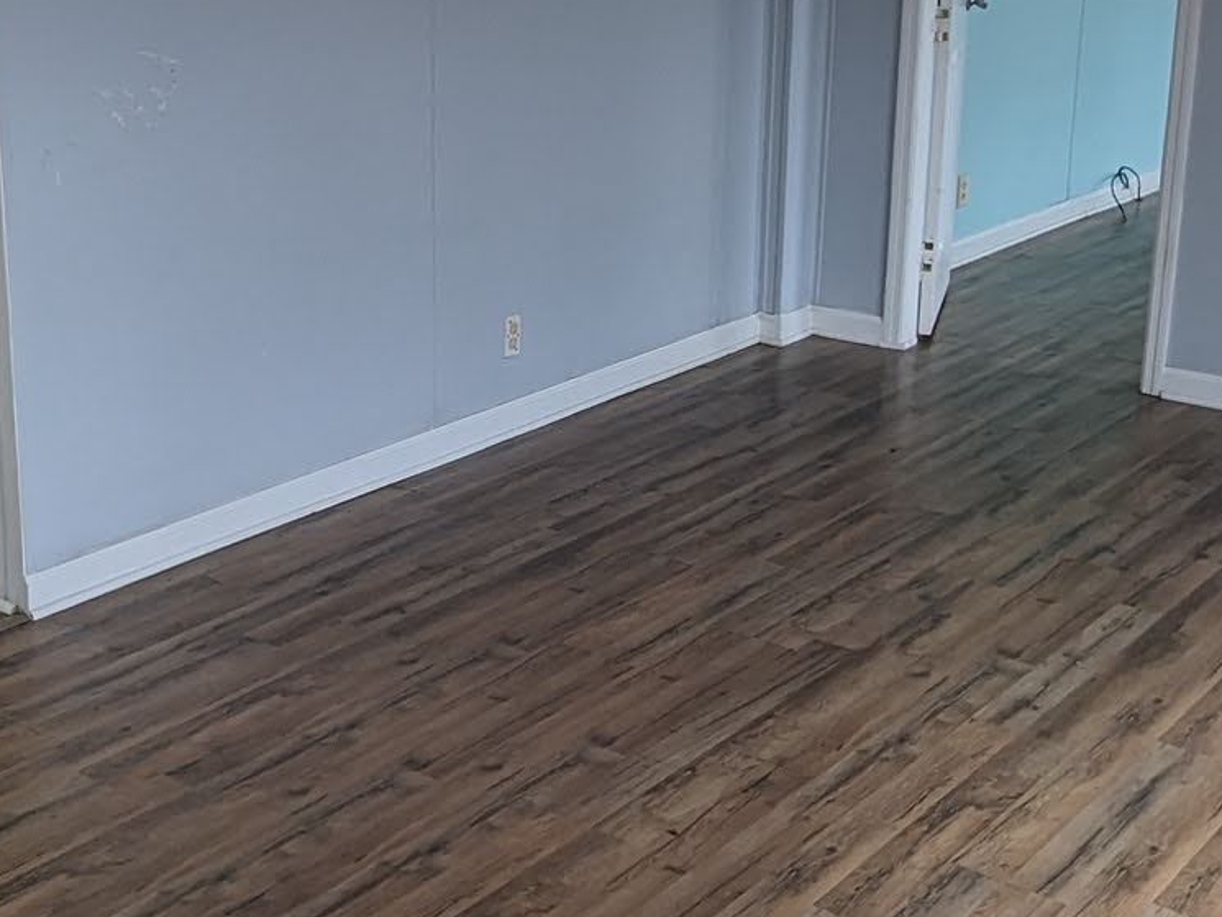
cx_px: 617
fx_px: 1942
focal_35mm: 55
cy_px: 382
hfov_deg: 34.9
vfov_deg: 26.5
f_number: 2.2
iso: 50
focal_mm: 2.35
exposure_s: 1/35.8
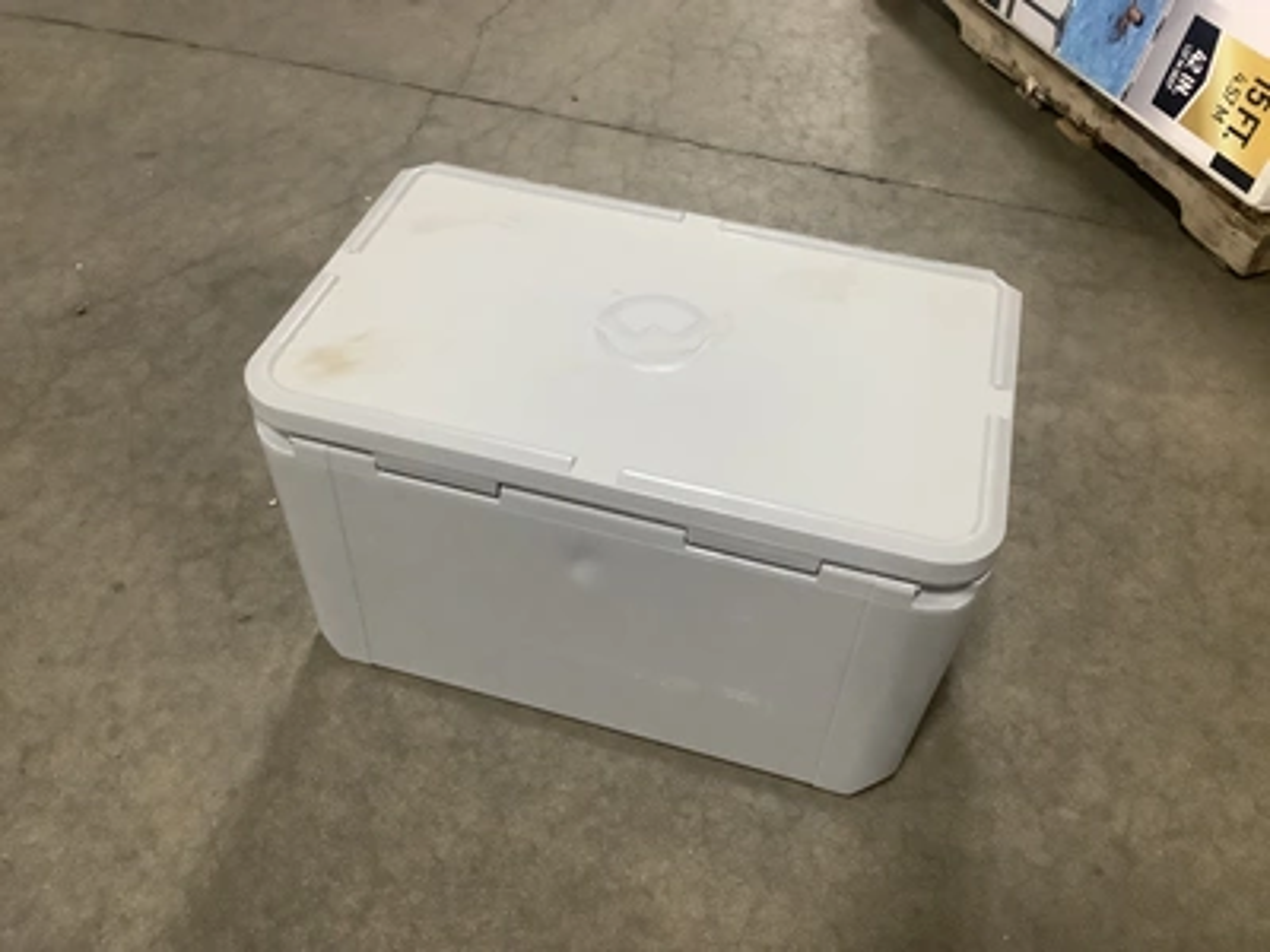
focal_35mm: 31
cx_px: 635
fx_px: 1137
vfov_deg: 45.4
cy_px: 476
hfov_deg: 58.4
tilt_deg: -48.8
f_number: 2.4
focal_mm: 3.3
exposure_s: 1/30
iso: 400
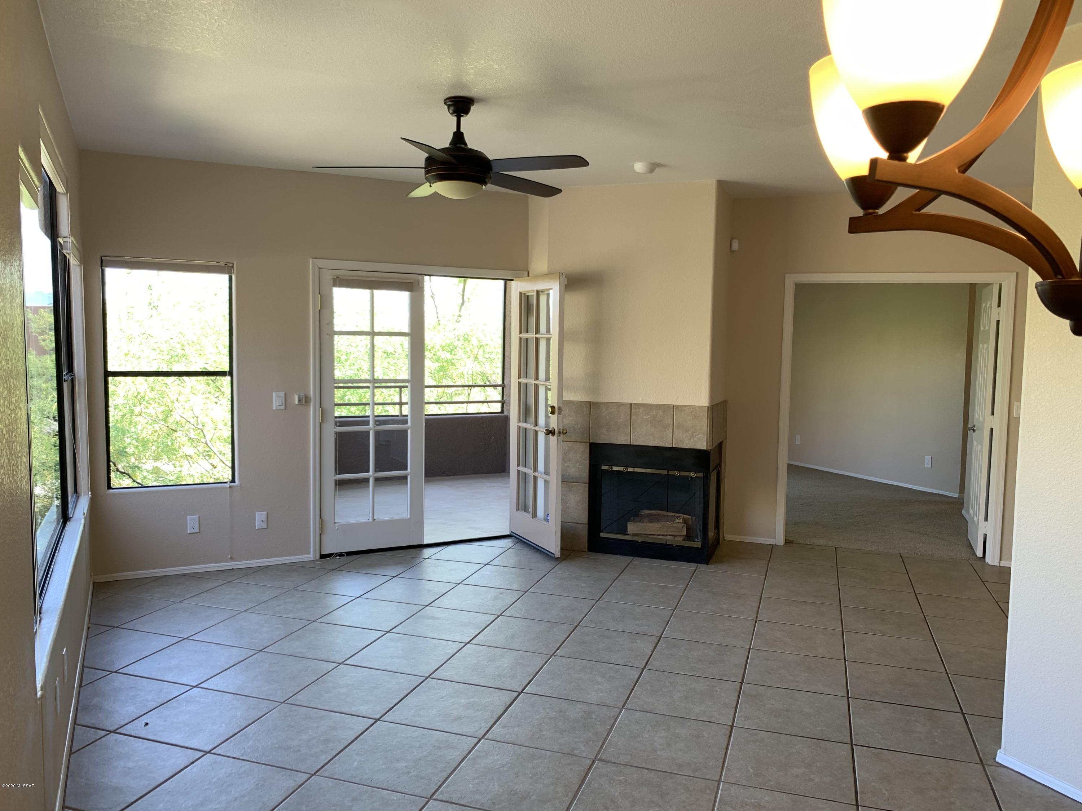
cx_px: 541
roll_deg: -1.2
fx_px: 813
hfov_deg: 67.3
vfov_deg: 53.1
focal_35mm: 26
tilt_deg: -3.2
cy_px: 406
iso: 50
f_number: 1.8
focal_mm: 4.25
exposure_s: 1/120
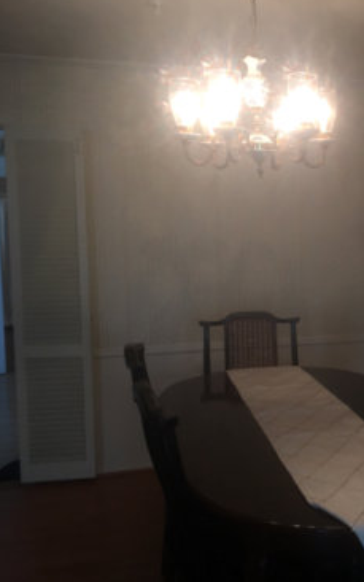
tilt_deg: -6.0
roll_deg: -0.1
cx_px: 394
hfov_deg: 28.0
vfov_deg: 47.2
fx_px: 666
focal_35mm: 42
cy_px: 289
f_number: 2.2
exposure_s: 1/30
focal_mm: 4.15
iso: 40
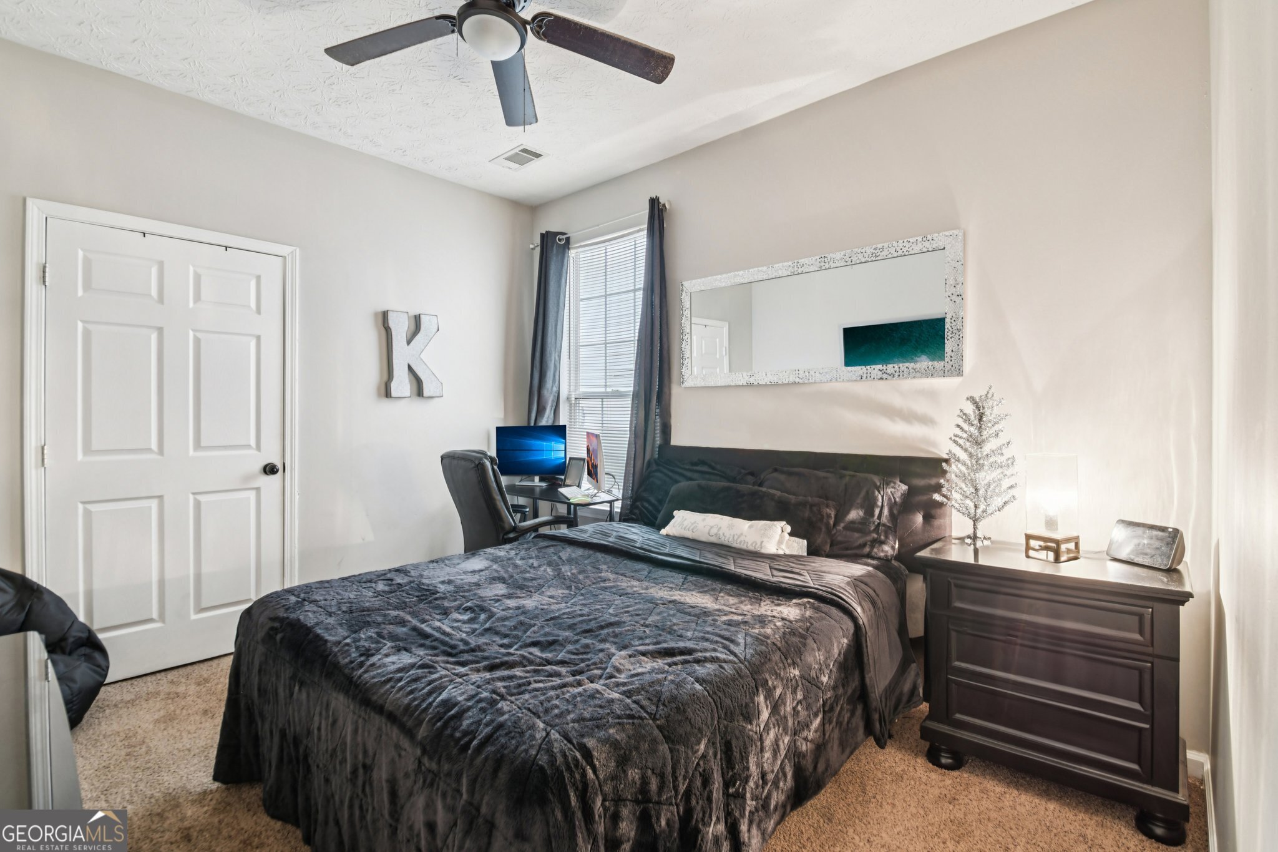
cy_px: 426
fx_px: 603
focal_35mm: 17
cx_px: 639
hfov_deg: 93.3
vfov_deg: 70.4
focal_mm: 17
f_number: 8
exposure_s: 1/1.67
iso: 400
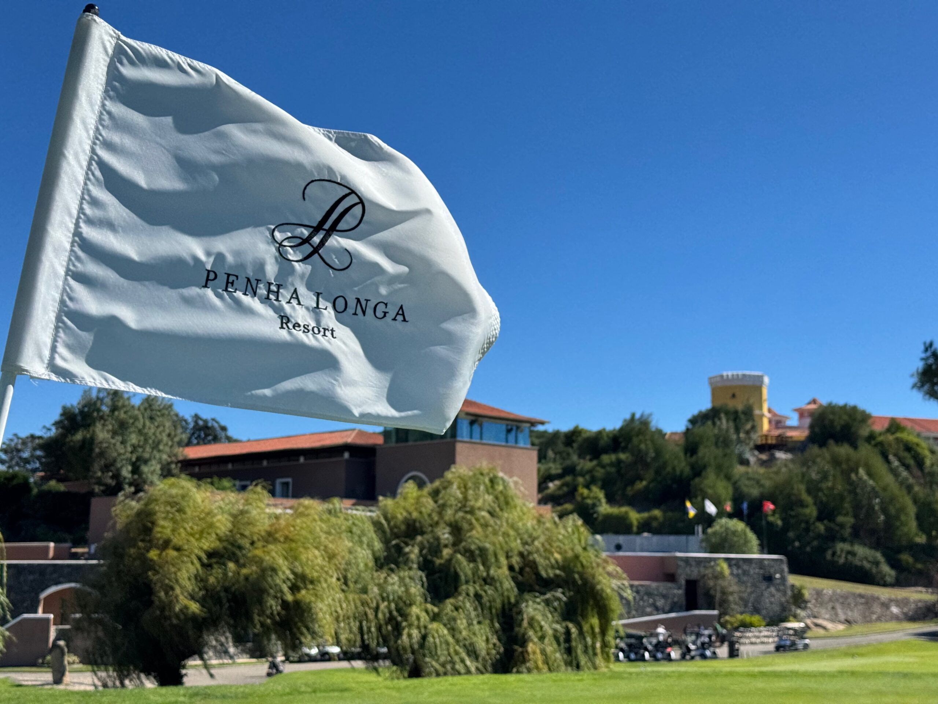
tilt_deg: +8.5
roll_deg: -1.4
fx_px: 1301
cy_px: 352
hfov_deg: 39.7
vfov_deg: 30.3
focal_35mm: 48
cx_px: 469
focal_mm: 6.76
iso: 64
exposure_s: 1/4310
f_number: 1.78
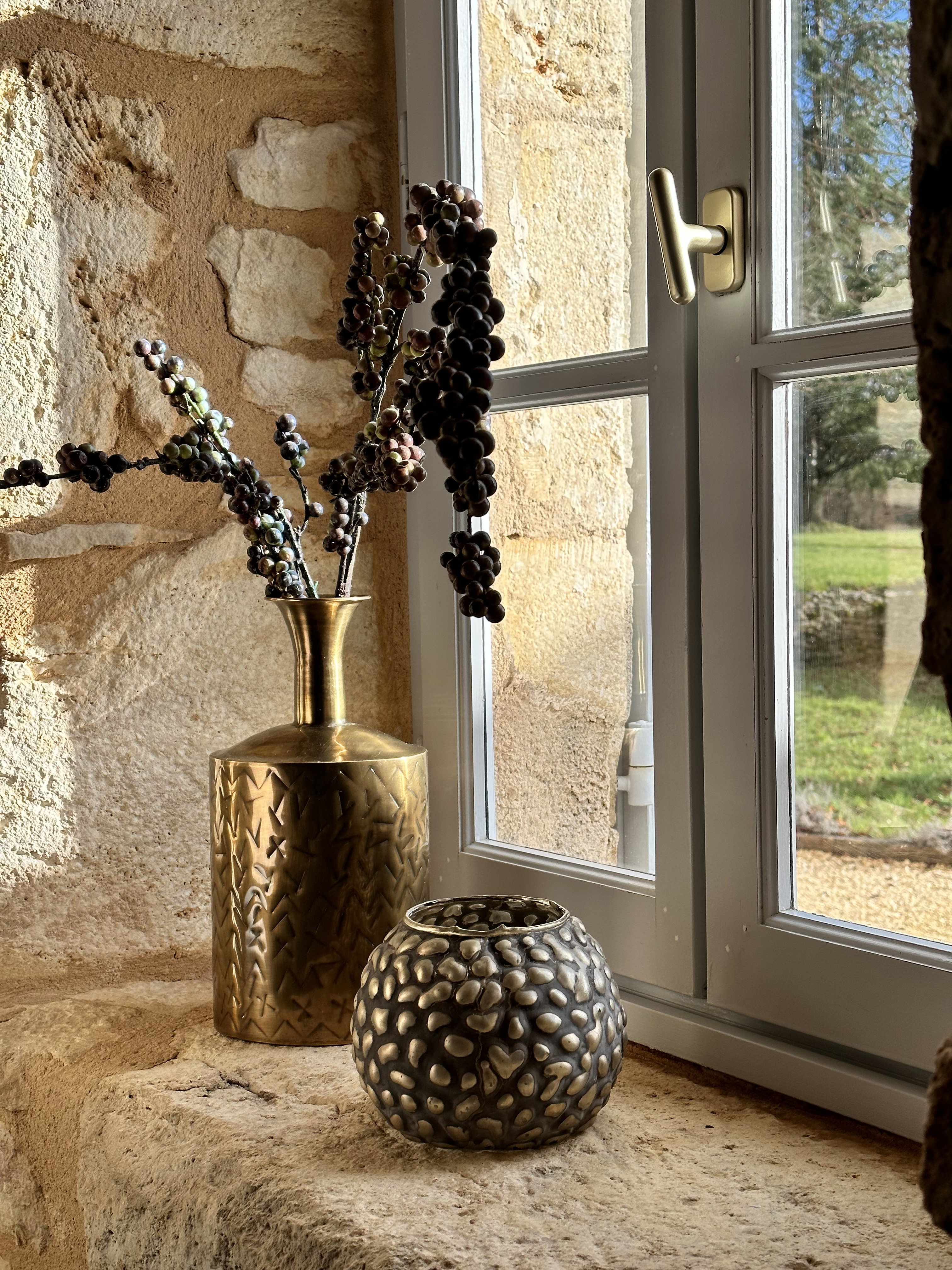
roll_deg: +1.5
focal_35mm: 48
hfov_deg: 30.3
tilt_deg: -3.7
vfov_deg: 39.7
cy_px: 635
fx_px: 1760
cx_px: 476
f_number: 1.78
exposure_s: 1/1171
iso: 64
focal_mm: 6.86
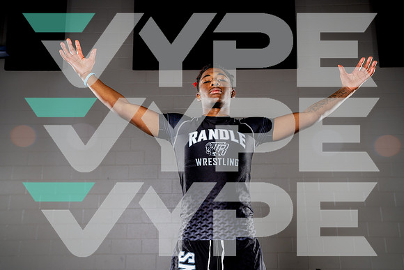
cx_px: 202
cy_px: 135
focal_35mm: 38
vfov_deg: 35.1
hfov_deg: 50.7
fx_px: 427
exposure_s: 1/250
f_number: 5.6
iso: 320
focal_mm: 38
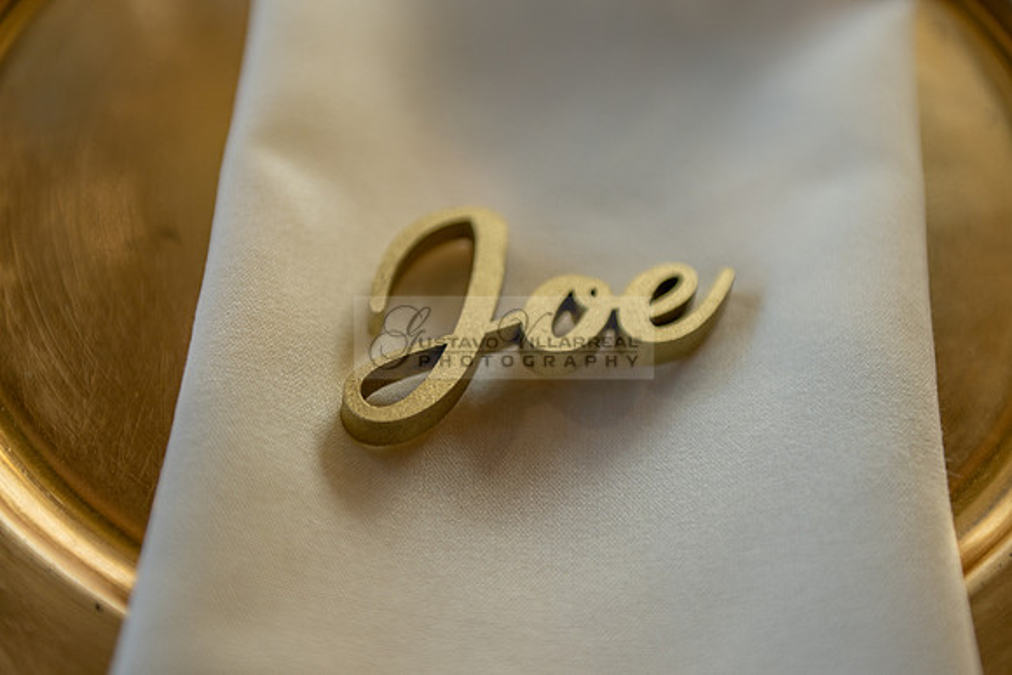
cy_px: 338
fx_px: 1968
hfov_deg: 28.8
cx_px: 506
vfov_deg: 19.5
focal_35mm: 70
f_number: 2.8
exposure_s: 1/160
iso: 160
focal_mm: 70
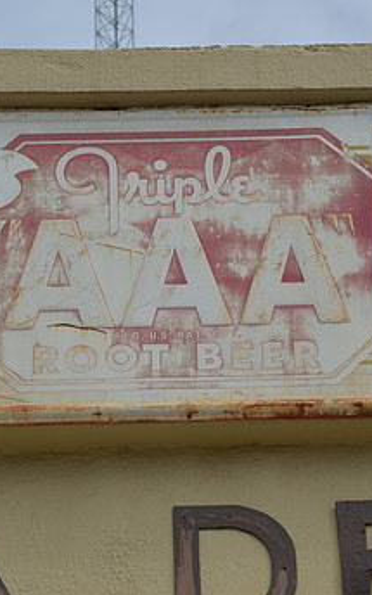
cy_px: 304
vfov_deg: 11.6
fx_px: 2920
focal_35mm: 180
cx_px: 230
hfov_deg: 7.3
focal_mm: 70
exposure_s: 1/250
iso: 180
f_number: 8
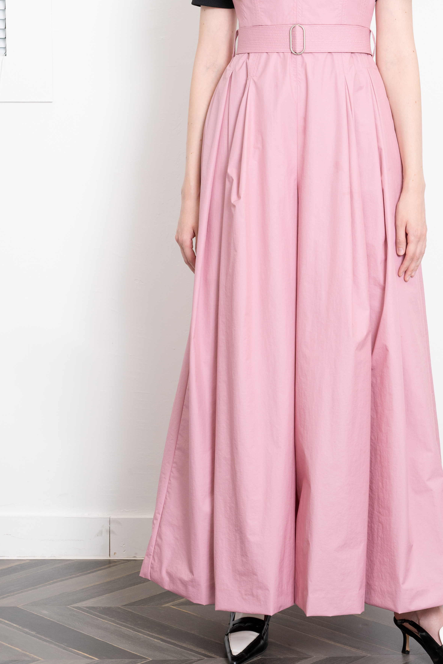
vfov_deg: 22.7
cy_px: 171
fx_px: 1643
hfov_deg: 15.3
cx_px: 327
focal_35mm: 89
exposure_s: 1/125
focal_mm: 52
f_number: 6.3
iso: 250
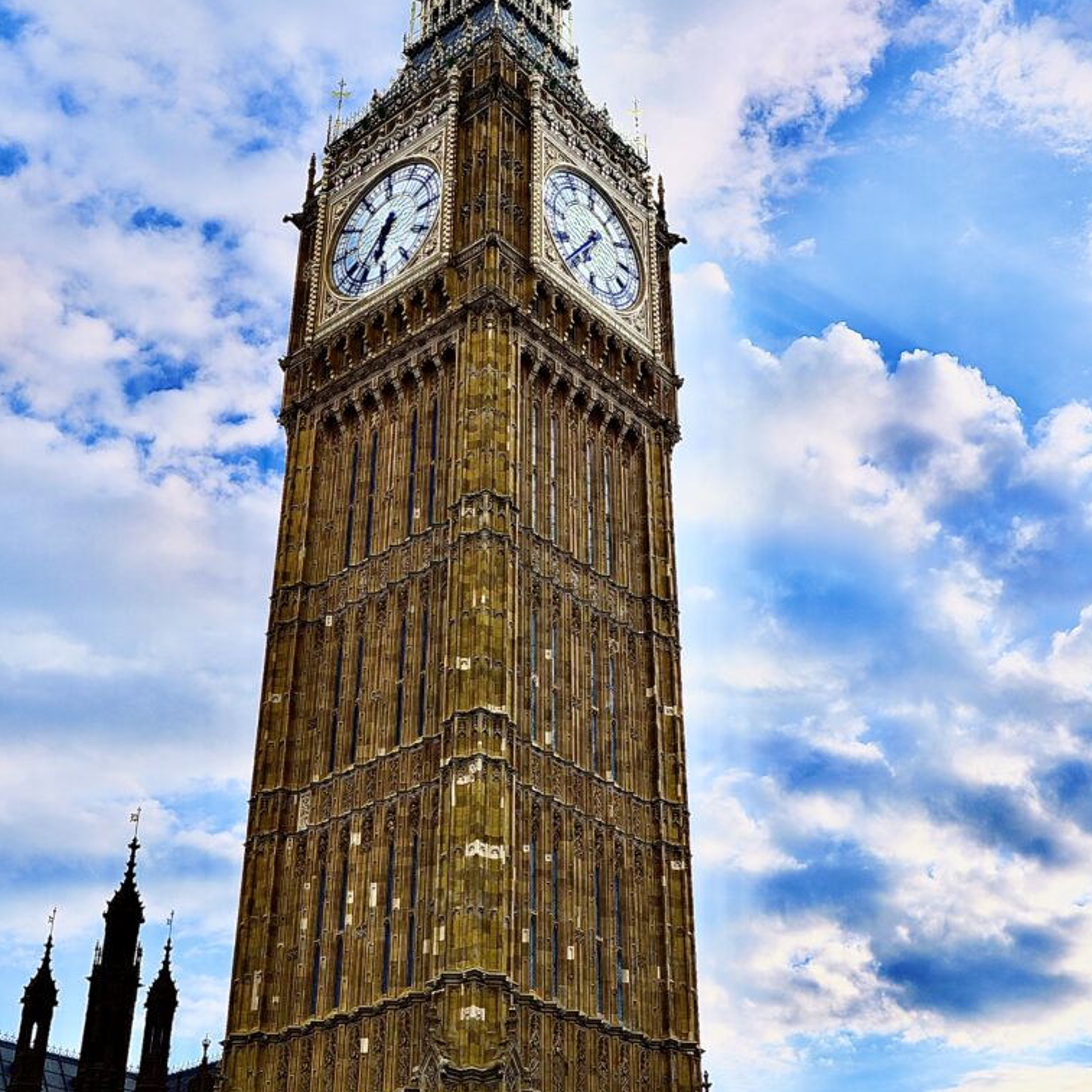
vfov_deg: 38.3
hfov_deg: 38.3
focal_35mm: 44
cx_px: 551
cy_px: 522
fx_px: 1570
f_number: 8
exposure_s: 1/250
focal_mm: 23
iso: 100
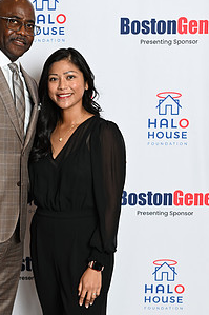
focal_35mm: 97
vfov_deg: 20.9
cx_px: 31
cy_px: 216
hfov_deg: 14.0
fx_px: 846
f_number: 3.2
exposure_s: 1/60
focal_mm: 50
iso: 200
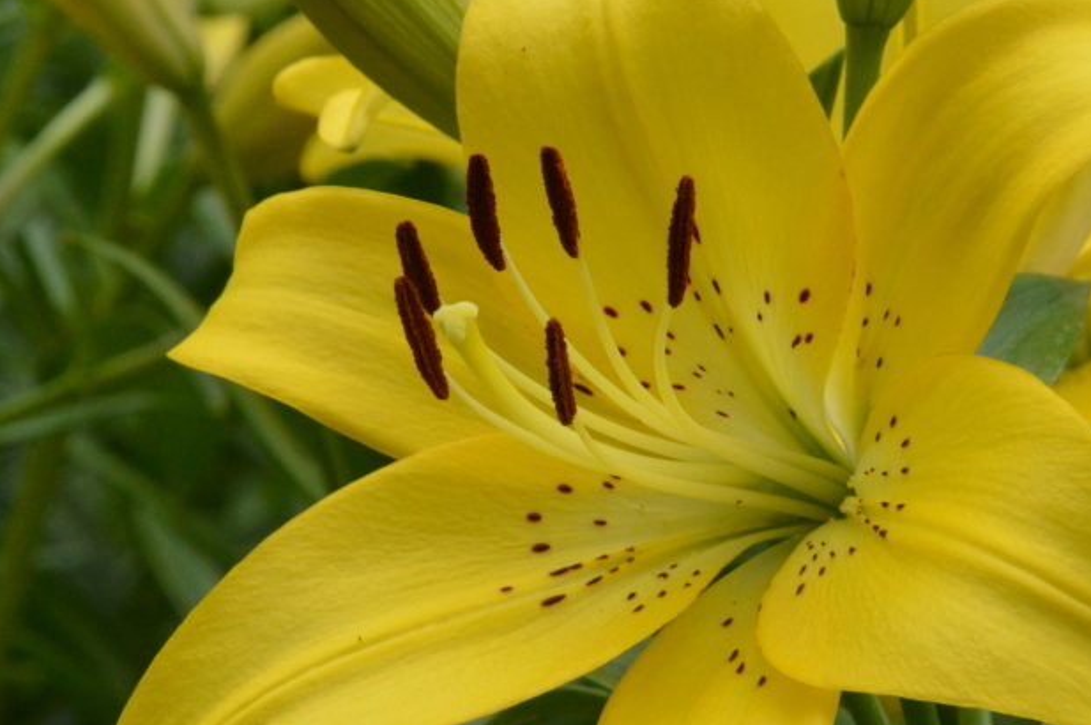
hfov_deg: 5.7
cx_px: 677
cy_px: 478
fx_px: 10923
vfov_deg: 3.8
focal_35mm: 361
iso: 1400
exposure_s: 1/250
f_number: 20
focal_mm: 145
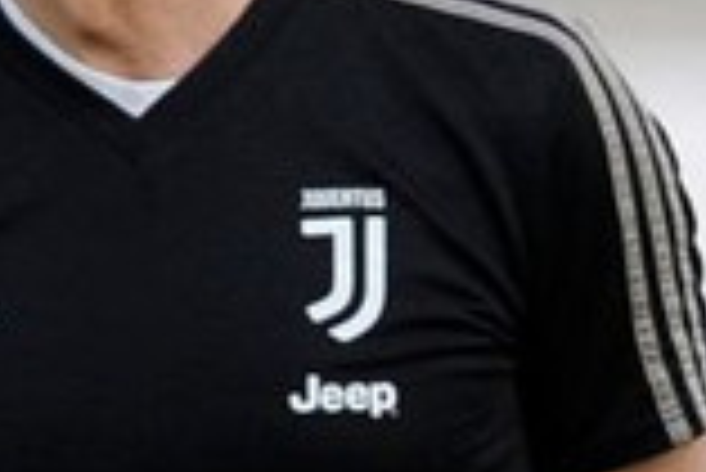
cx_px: -409
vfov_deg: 0.7
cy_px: 418
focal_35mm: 2034
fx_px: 39925
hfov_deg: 1.0
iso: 800
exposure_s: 1/800
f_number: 3.5
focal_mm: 400
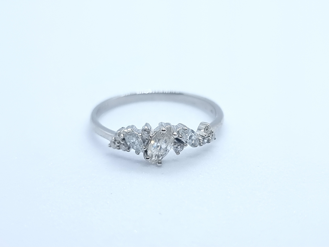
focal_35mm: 24
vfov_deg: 56.8
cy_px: 124
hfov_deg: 71.6
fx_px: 228
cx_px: 164
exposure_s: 1/250
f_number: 1.8
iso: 100
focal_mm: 6.7
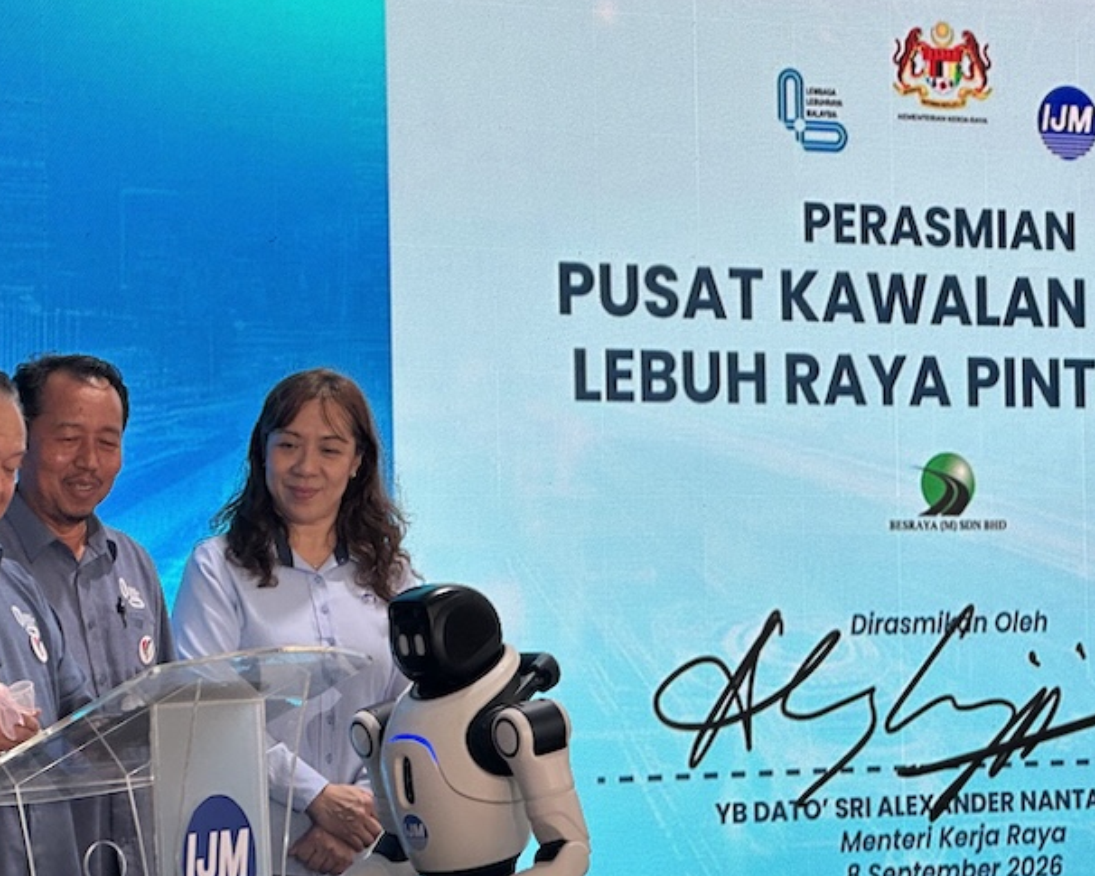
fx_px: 4019
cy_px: 520
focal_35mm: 124
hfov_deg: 15.5
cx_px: 331
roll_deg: +2.1
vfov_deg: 12.4
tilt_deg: +2.1
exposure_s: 1/99
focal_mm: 9
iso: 50
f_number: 2.8
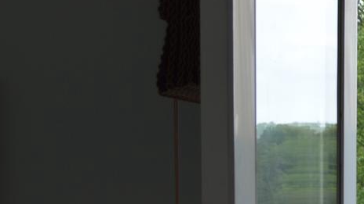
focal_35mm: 180
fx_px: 1737
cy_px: 415
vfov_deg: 6.5
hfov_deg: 11.1
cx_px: 672
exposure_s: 1/160
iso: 100
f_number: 6.3
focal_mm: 26
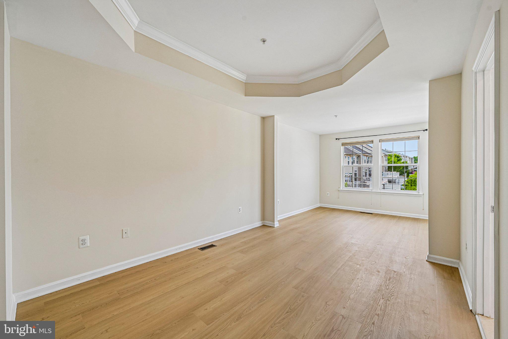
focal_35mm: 14
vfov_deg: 81.2
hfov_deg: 104.3
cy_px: 170
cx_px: 254
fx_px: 198
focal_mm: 14
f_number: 8
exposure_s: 1/40
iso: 100
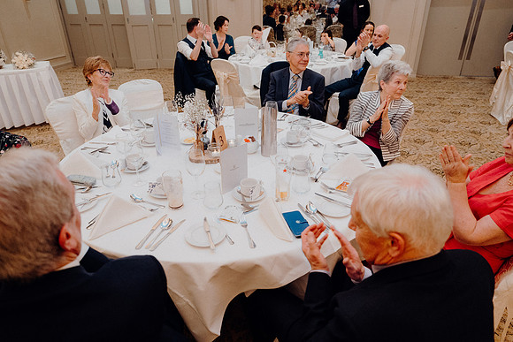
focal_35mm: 24
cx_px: 256
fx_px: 342
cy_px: 171
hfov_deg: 73.7
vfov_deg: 53.2
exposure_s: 1/160
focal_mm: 24
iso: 2500
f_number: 3.5
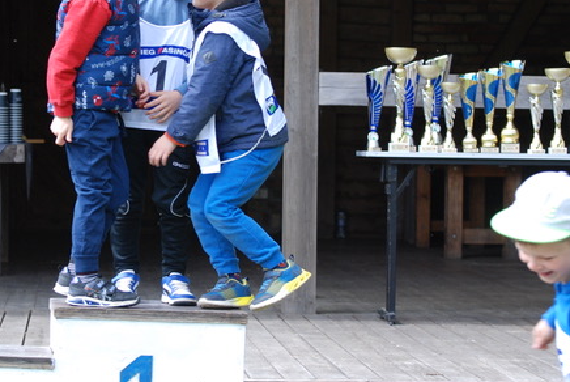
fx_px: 2442
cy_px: 111
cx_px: 163
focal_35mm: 154
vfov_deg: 8.9
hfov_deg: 13.3
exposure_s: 1/320
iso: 400
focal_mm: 70
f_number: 4.5
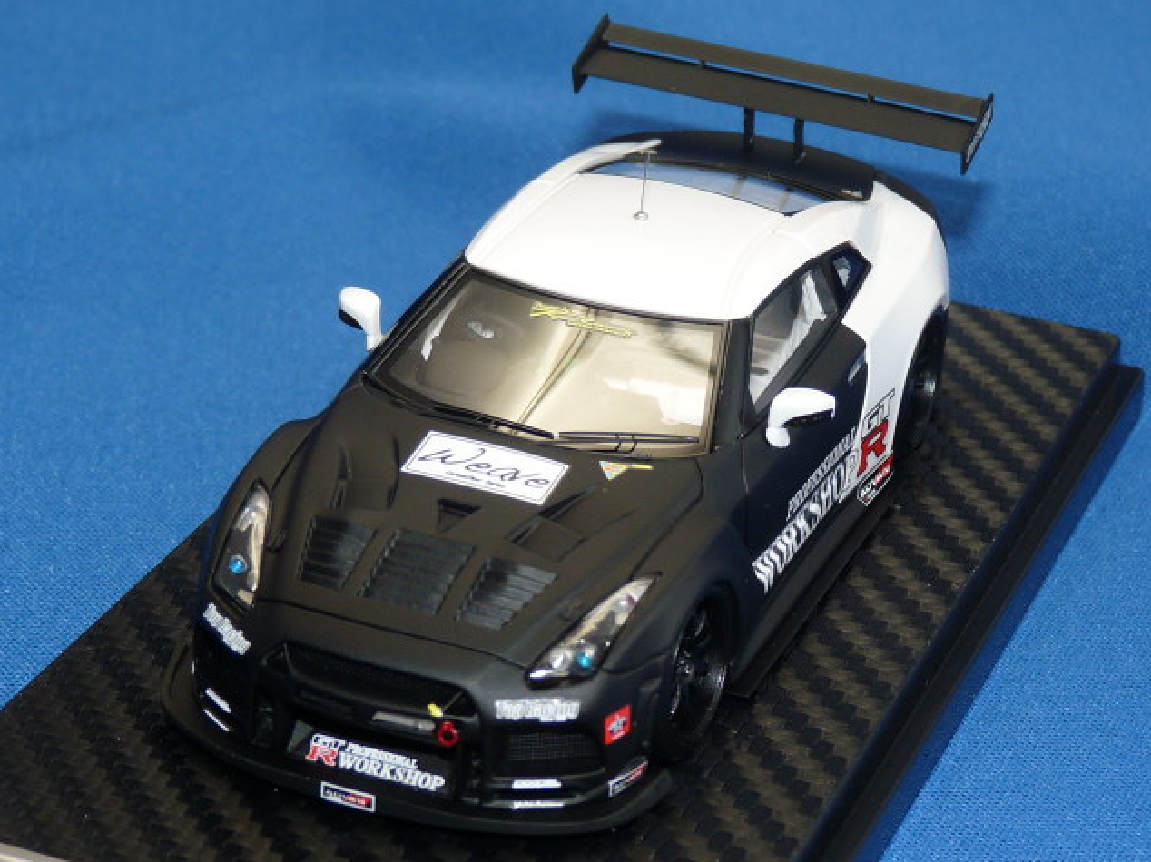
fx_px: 3390
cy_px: 428
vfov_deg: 14.5
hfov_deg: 19.3
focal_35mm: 102
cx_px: 574
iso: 100
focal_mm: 10.1
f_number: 3.2
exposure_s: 1/30
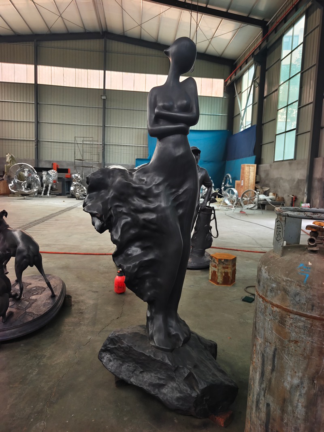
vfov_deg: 73.9
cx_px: 162
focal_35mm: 23
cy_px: 216
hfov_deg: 58.9
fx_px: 287
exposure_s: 1/33.3
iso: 1359
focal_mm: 8.67
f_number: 1.75
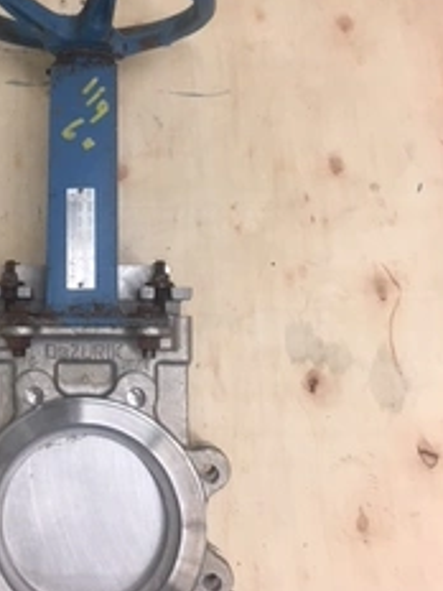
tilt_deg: -73.0
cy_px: 189
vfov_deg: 37.7
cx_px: 66
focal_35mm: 50
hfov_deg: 28.3
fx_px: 853
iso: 80
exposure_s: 1/30
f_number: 2.2
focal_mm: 4.15
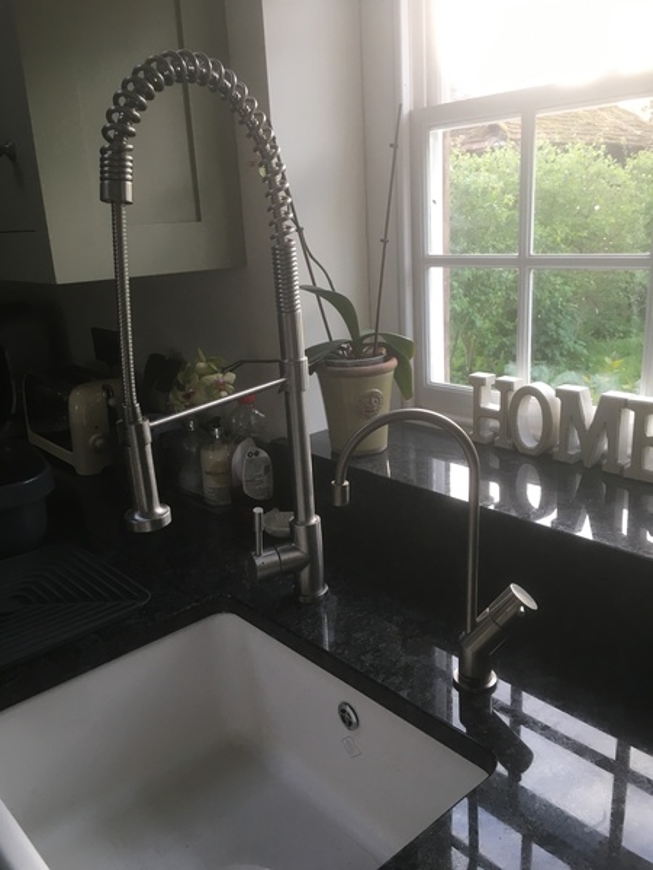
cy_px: 435
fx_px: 729
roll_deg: +2.2
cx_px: 326
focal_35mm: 29
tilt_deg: -15.6
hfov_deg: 48.2
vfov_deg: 61.7
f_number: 2.2
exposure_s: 1/33
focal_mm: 4.15
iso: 40
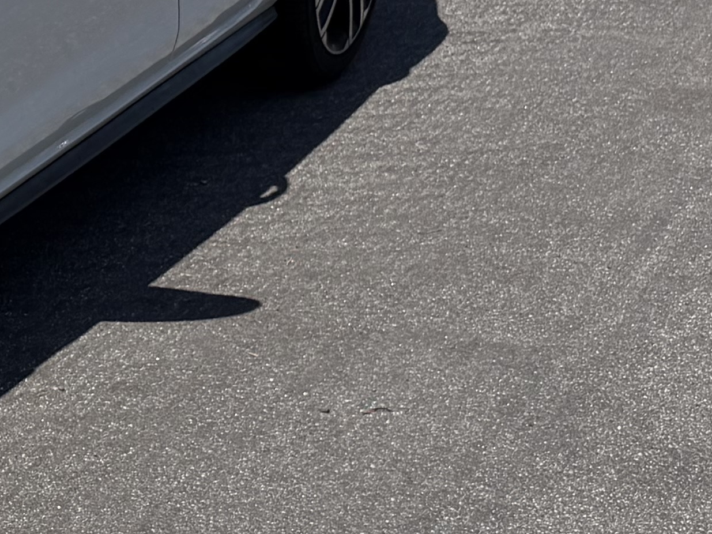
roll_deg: -0.4
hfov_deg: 15.4
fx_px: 2283
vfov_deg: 13.3
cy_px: 319
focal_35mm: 111
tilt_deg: -22.1
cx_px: -540
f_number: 1.78
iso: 80
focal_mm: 6.76
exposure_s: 1/7353
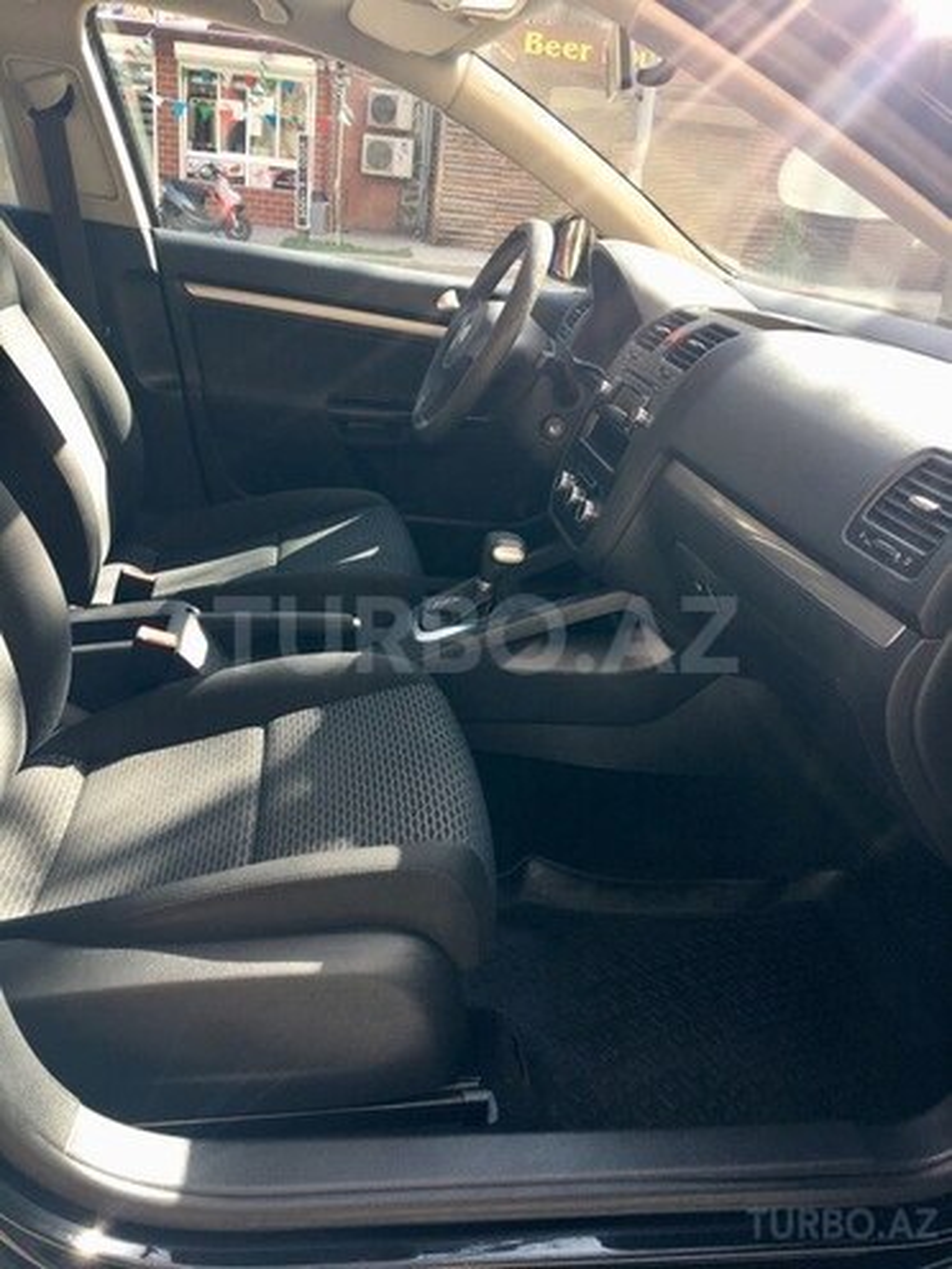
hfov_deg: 48.2
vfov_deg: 61.7
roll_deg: -6.9
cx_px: 476
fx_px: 1063
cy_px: 634
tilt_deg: -23.7
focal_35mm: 29
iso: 32
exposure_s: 1/100
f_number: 2.2
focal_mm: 4.15
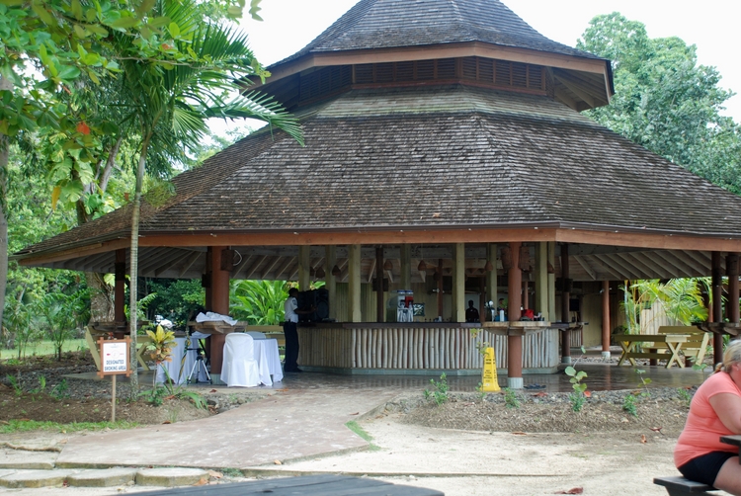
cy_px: 248
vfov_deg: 28.1
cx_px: 370
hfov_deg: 41.1
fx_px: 989
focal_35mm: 48
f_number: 4.8
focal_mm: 32
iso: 200
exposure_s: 1/90
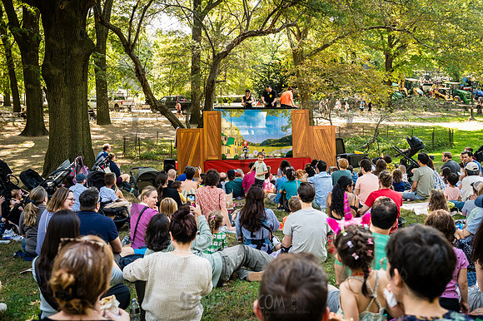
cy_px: 160
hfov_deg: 50.7
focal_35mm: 38
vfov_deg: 35.0
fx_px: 510
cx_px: 242
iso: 1000
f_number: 4.5
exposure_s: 1/250
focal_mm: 38
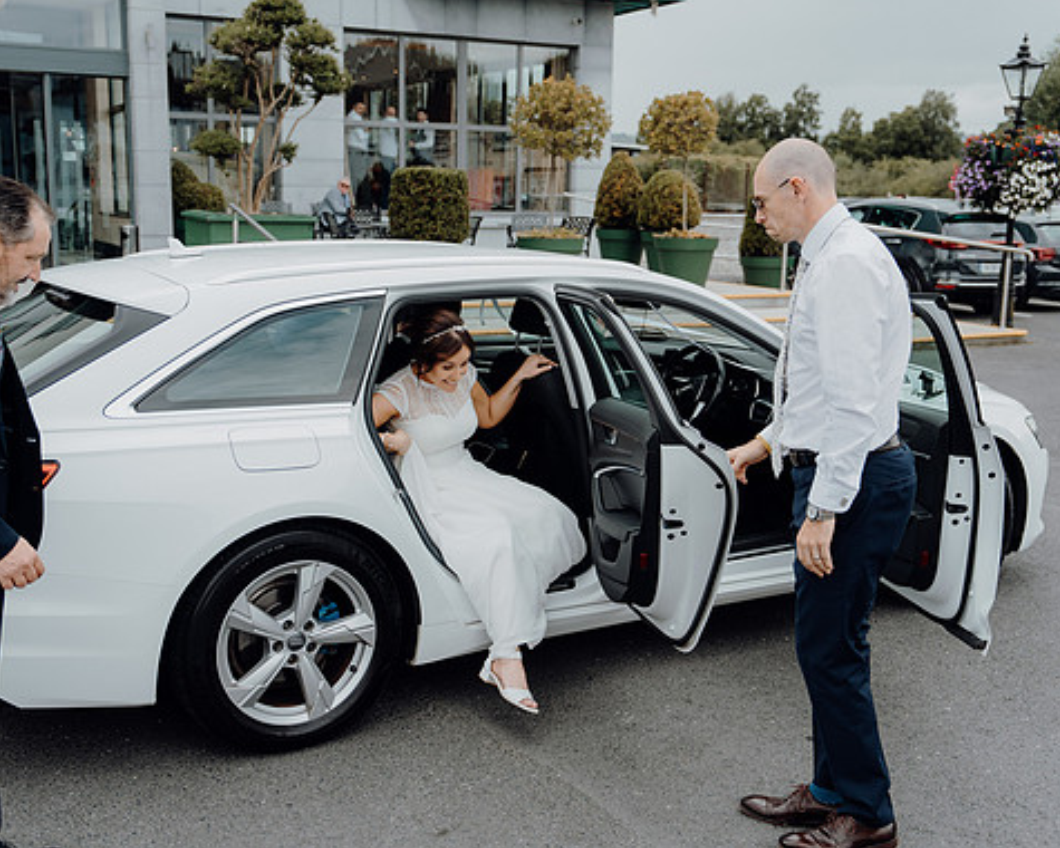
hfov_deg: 46.8
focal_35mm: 39
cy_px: 425
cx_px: 502
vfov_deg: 38.2
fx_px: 1224
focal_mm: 34
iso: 125
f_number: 2.8
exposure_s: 1/800
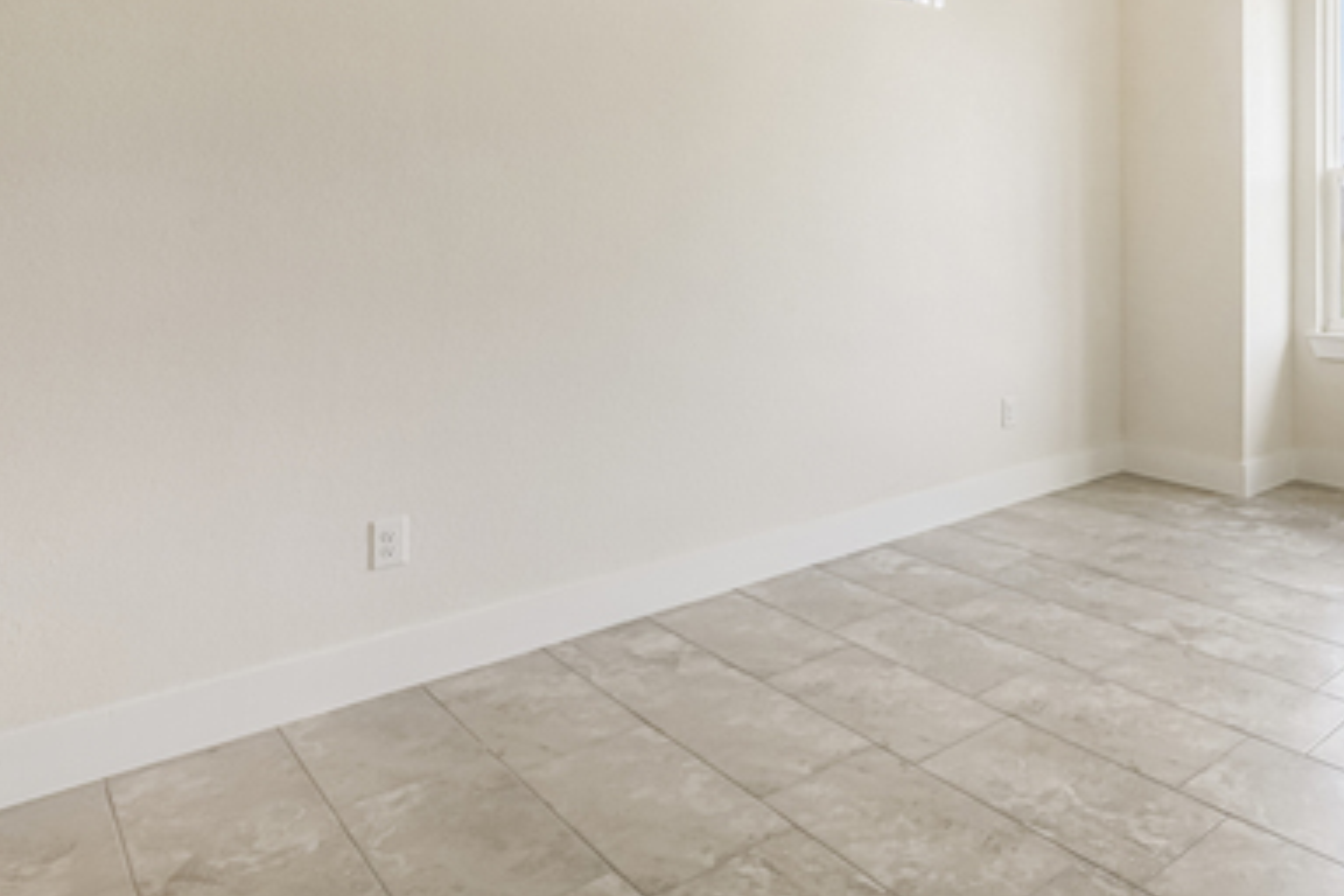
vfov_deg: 49.0
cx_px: 1012
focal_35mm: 25
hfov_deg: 66.9
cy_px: 208
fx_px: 933
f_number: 11
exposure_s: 1/800
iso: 800
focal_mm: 15
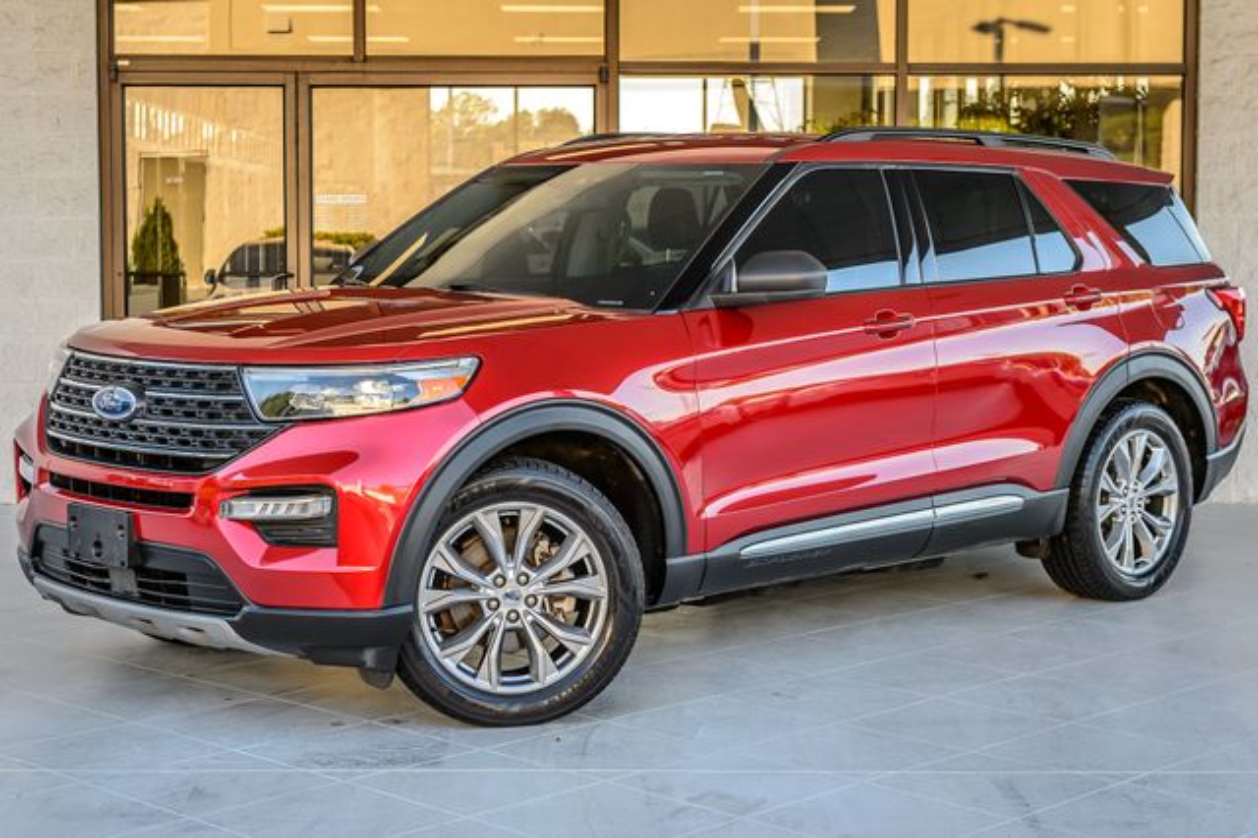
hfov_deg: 31.3
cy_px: 409
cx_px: 620
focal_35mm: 64
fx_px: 2245
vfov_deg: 21.1
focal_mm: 58
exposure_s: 1/100
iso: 100
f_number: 4.5
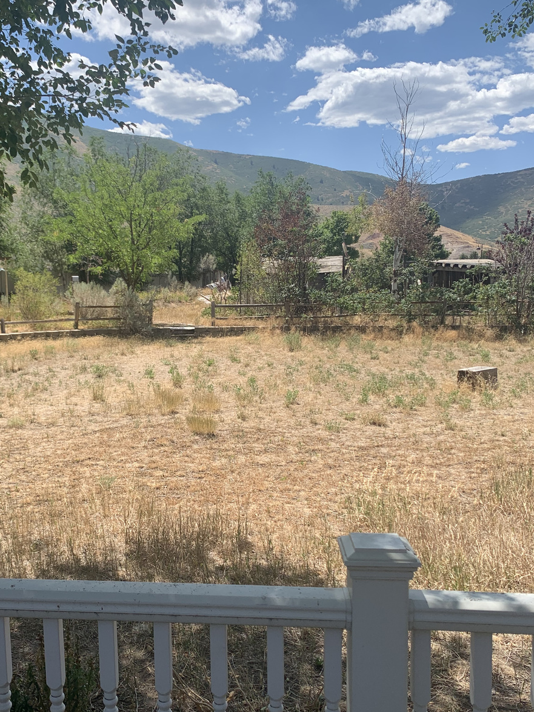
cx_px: 191
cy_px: 387
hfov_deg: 41.4
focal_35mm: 34
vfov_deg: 53.9
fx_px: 699
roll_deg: +1.4
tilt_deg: -8.0
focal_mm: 4.25
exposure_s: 1/1779
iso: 25
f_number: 1.8
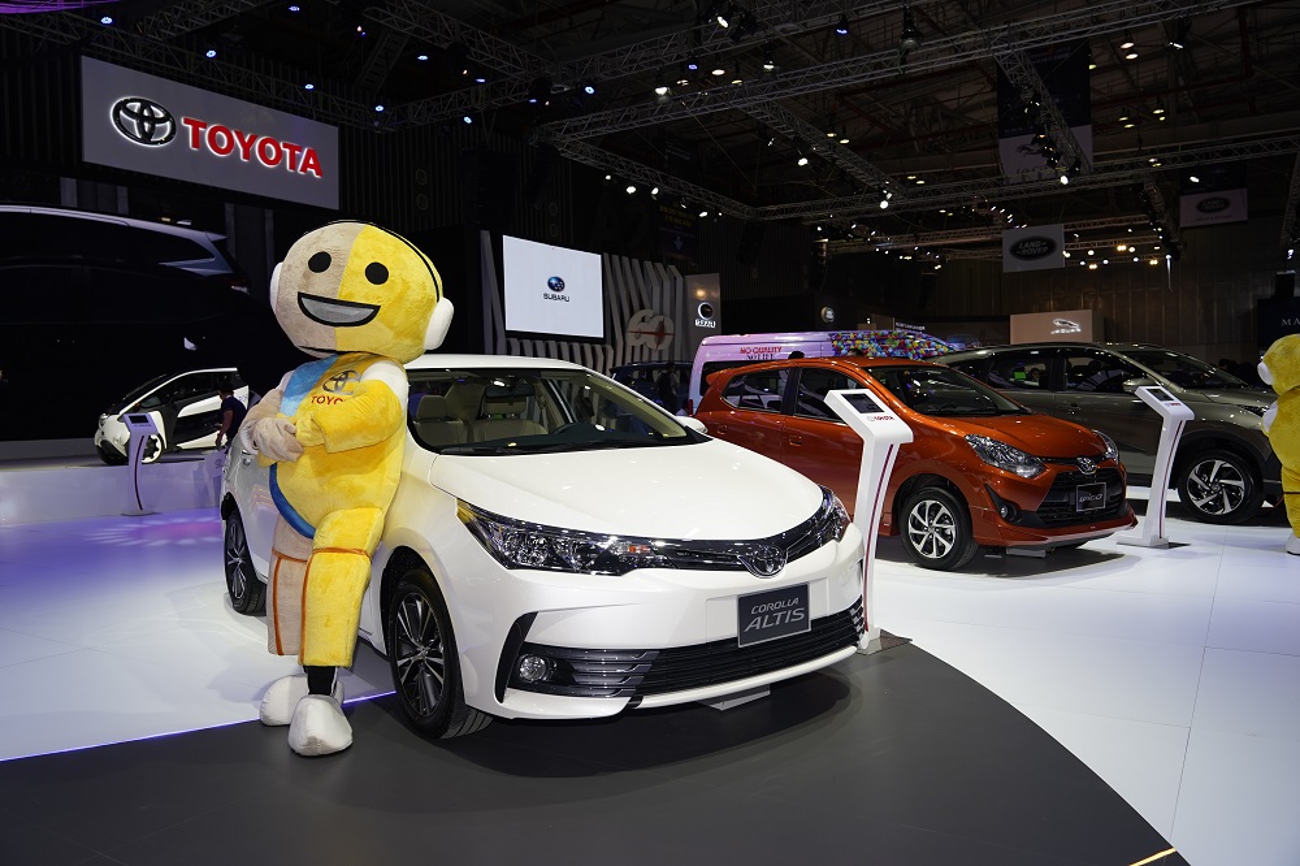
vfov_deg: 49.5
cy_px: 433
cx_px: 650
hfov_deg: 69.4
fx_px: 939
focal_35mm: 26
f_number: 4
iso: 400
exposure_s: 1/100
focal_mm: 26
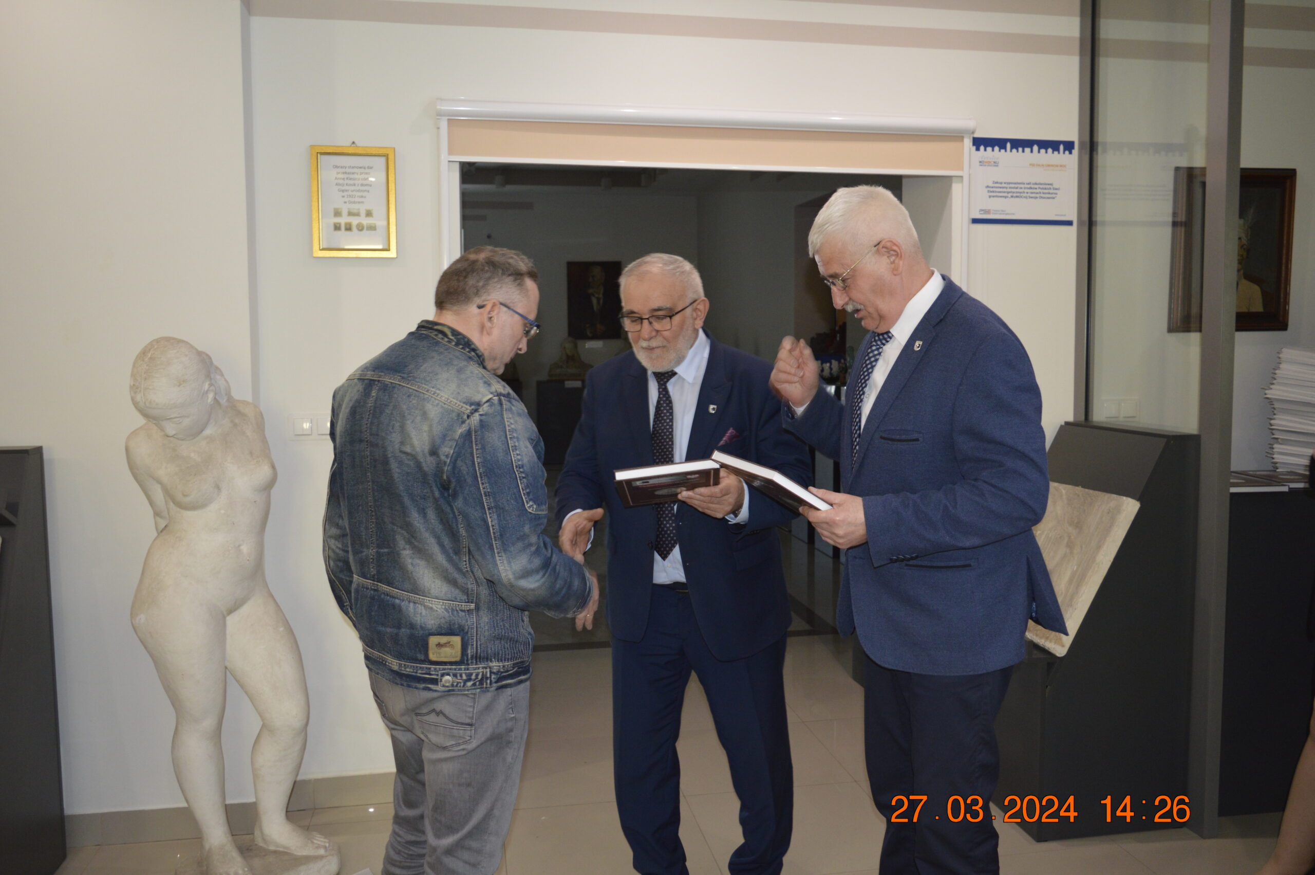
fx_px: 1095
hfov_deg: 62.0
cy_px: 438
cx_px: 658
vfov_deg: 43.5
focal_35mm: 30
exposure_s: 1/60
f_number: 3.5
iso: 800
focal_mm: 20
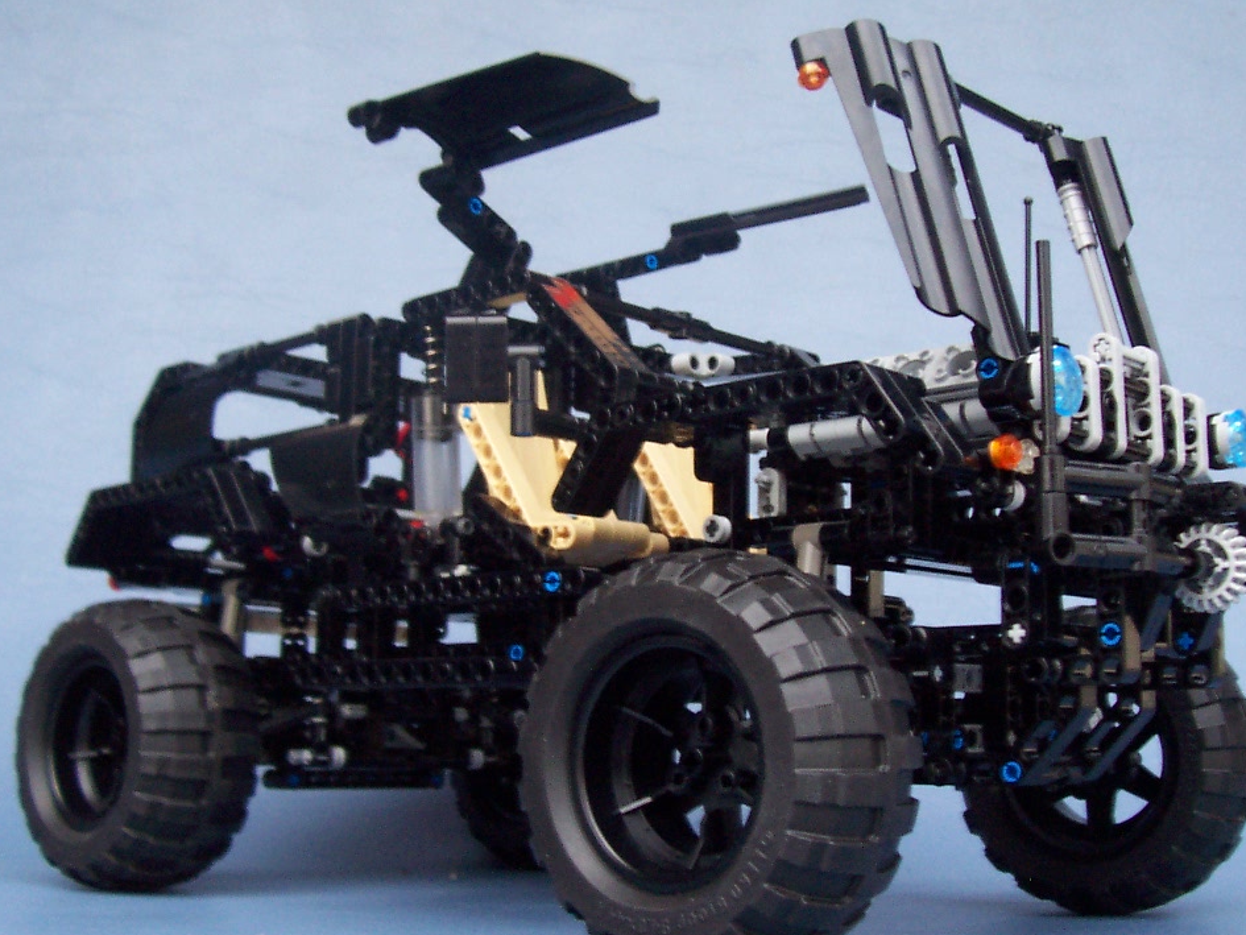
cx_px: 650
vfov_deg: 30.9
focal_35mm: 47
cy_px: 483
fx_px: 1692
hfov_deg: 40.4
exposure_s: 1/8
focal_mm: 5.6
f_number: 2.8
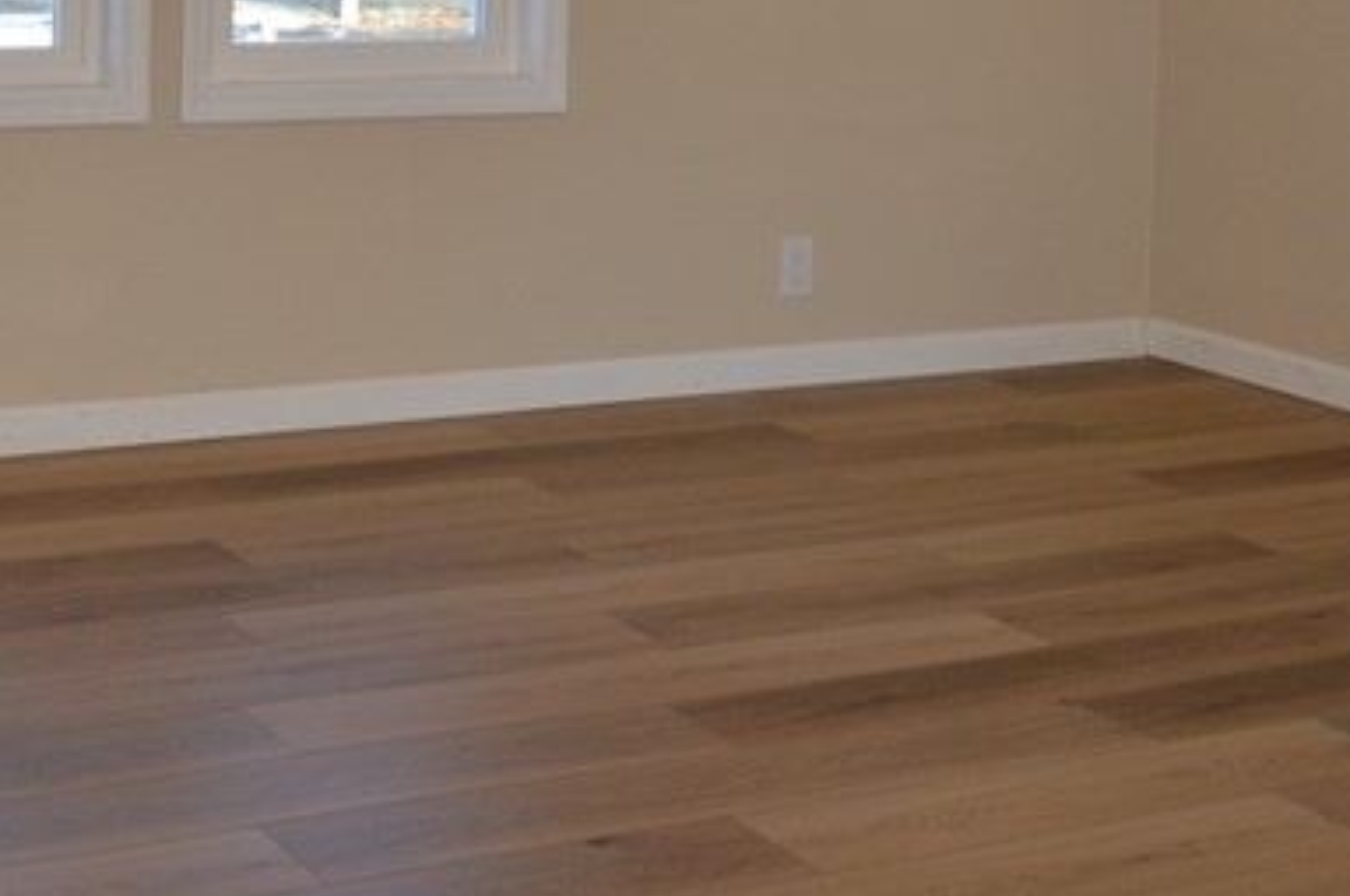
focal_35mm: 68
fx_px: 2547
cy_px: -278
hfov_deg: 28.9
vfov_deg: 18.5
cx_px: 220
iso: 360
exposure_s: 1/125
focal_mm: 16
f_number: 4
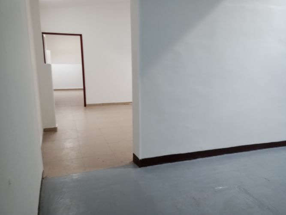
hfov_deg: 63.5
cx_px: 143
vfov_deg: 49.7
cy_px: 108
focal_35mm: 28
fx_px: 231
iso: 100
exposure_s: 1/30
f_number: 1.8
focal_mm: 4.71
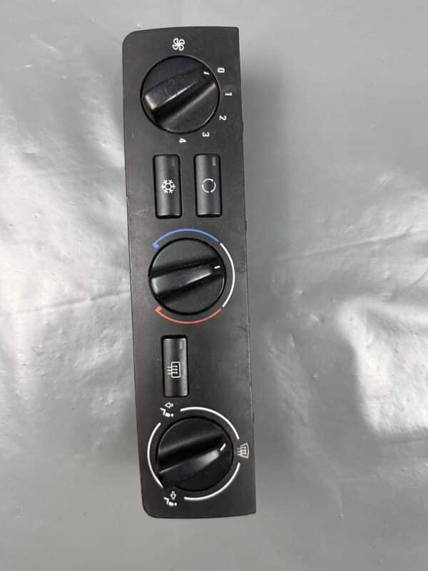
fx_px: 396
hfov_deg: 56.8
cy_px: 286
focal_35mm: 24
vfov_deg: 71.6
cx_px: 214
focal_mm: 6.86
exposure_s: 1/100
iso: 200
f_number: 1.78
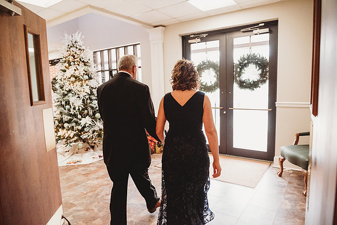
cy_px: 112
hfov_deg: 73.7
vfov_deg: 53.2
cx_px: 168
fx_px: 225
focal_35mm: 24
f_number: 4
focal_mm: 24
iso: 8000
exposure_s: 1/200
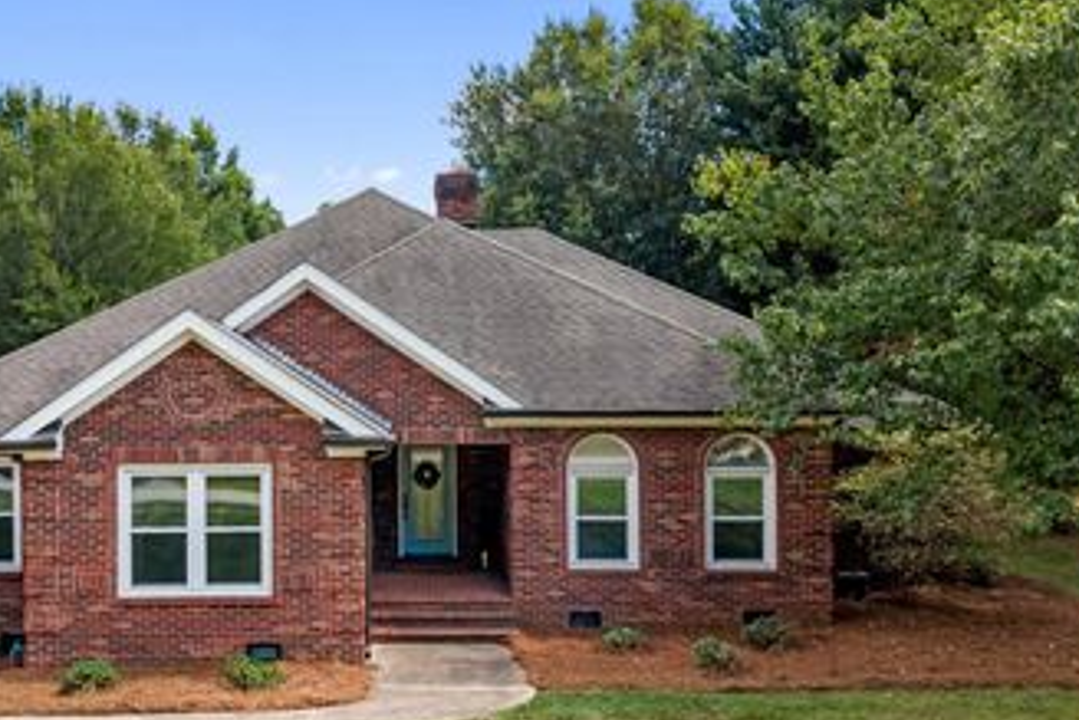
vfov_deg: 35.0
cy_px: 403
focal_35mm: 38
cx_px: 372
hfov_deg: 49.9
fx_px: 1139
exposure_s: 1/60
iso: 200
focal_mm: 8.67
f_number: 1.8
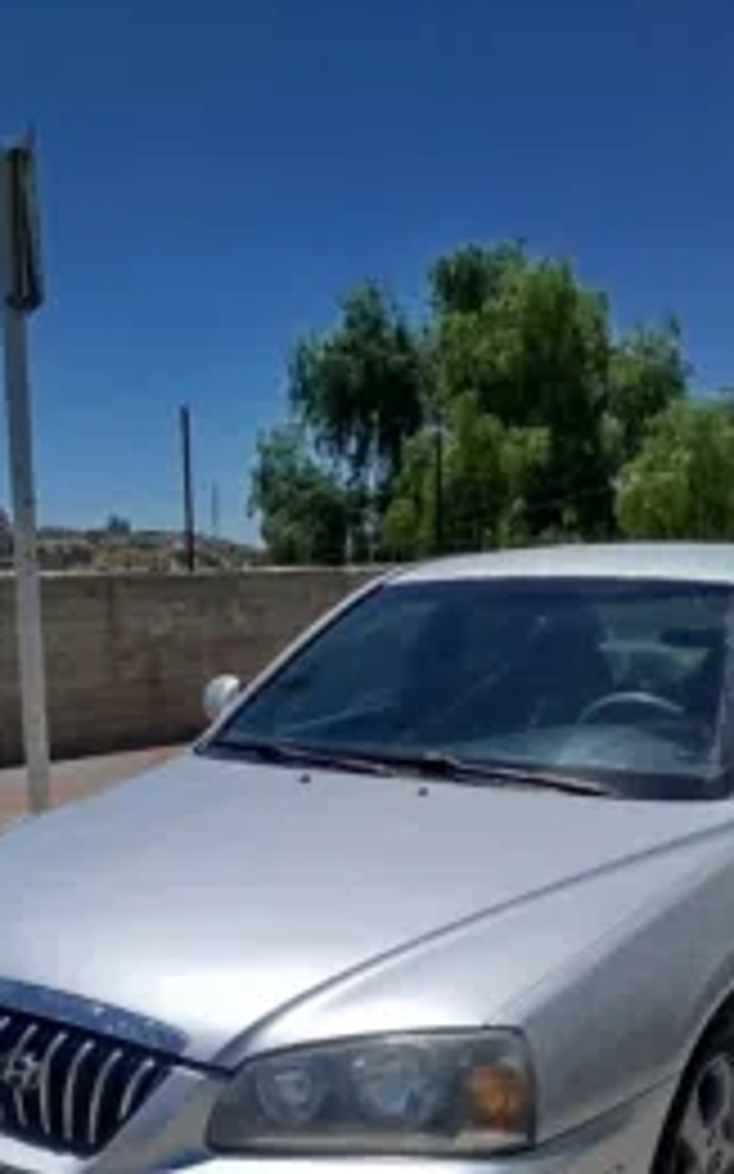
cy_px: 850
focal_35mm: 39
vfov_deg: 48.8
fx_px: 1249
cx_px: 374
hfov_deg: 32.8
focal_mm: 5.31
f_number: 1.7
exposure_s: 1/2293
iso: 50
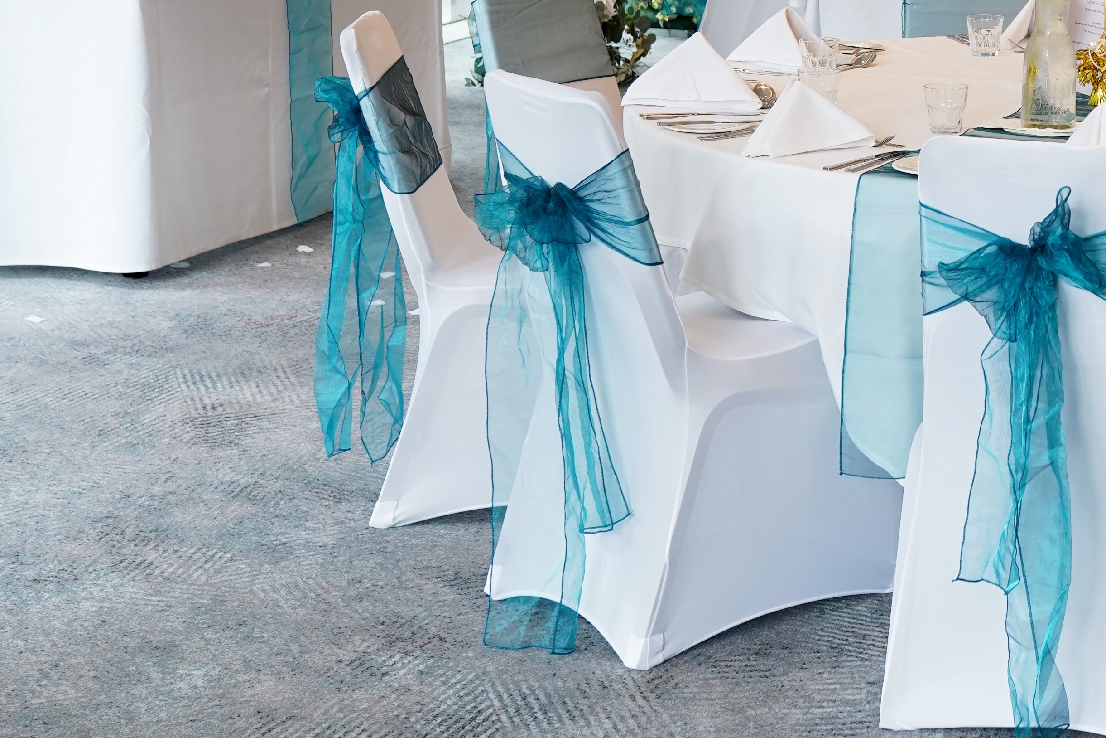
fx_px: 2642
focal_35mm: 86
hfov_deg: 22.3
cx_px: 1211
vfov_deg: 15.6
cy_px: 18
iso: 250
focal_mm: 35
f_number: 5
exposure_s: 1/30
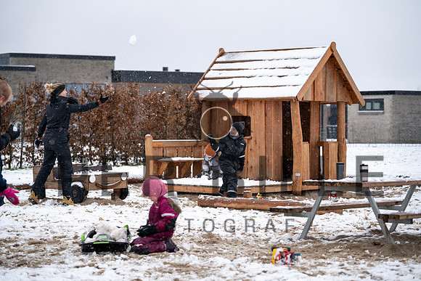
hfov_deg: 20.2
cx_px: 210
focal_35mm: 101
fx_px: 1181
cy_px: 140
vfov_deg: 13.6
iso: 800
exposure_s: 1/640
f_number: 3.5
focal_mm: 101
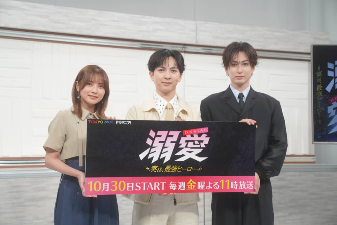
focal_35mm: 70
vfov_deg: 19.5
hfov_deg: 28.8
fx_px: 655
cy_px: 112
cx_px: 168
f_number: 4.5
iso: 640
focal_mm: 70
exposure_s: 1/160
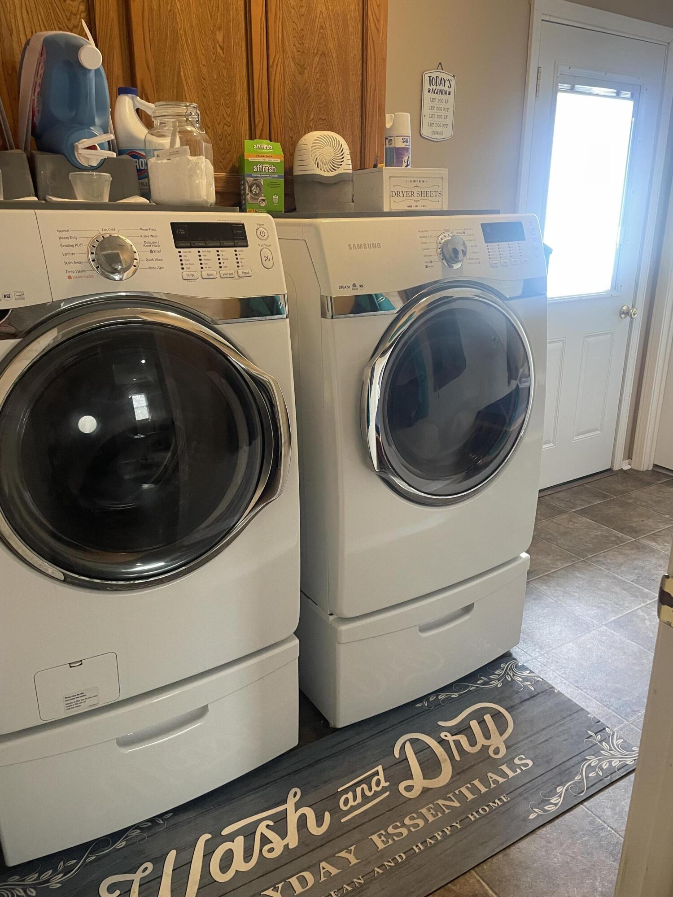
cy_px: 448
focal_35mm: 26
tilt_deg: -17.4
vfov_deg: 67.3
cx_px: 336
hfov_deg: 53.1
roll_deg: +0.2
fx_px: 674
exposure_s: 1/60
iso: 250
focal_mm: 4.2
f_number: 1.6
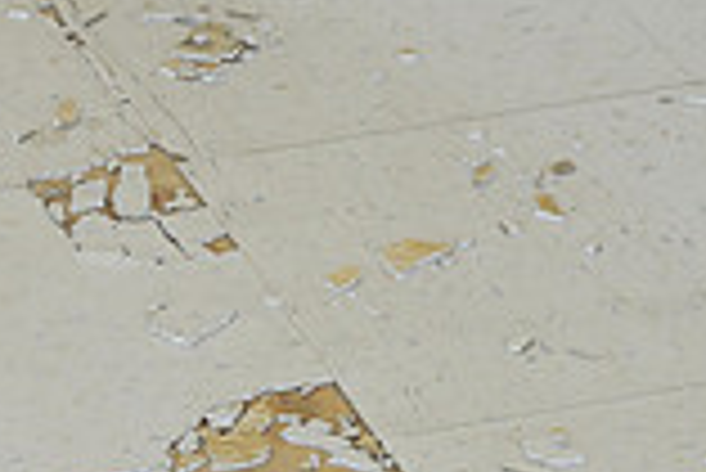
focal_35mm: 302
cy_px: 530
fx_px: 5928
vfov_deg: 4.6
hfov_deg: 6.8
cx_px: 333
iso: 640
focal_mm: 82
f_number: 5.6
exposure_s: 1/60
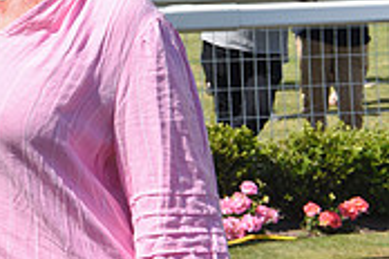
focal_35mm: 140
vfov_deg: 9.6
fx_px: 1513
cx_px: -257
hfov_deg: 13.5
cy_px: -108
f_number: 6.3
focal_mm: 42
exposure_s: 1/1600
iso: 400
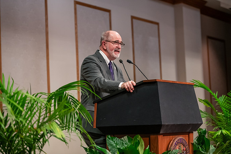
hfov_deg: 22.1
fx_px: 590
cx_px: 116
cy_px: 77
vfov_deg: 14.9
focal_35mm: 92
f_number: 3.2
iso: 2500
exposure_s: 1/160
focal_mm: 92
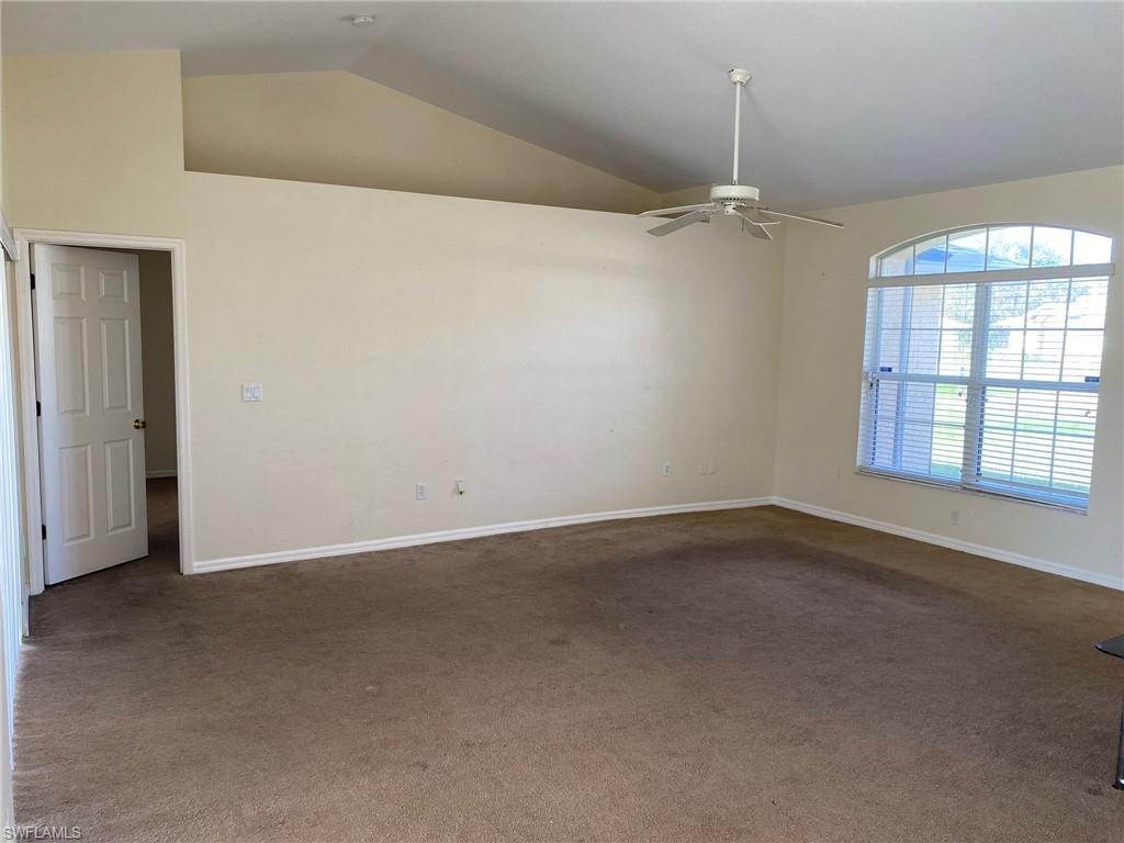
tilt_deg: -6.8
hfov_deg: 67.3
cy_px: 422
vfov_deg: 53.1
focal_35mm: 26
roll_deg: -1.4
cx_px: 562
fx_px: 844
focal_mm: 4.25
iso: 125
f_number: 1.8
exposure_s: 1/120
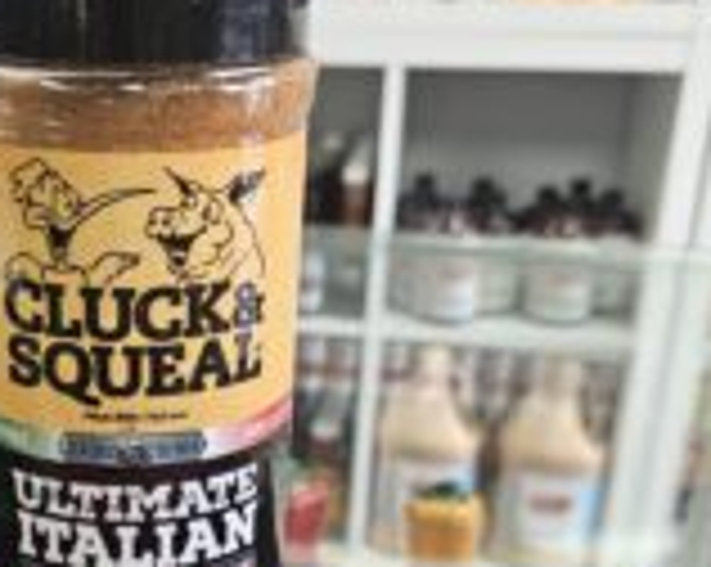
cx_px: 212
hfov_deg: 32.6
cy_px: 526
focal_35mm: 57
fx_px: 1198
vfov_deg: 25.7
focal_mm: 5.4
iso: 250
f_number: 1.8
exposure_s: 1/120
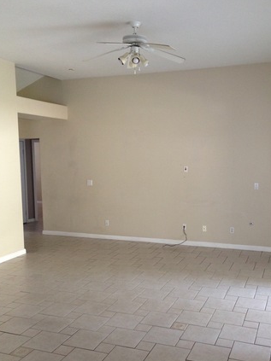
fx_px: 407
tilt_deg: -5.2
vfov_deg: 47.8
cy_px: 198
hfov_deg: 36.8
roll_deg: -1.3
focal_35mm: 39
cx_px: 148
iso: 100
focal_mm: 4.12
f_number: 2.4
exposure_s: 1/20
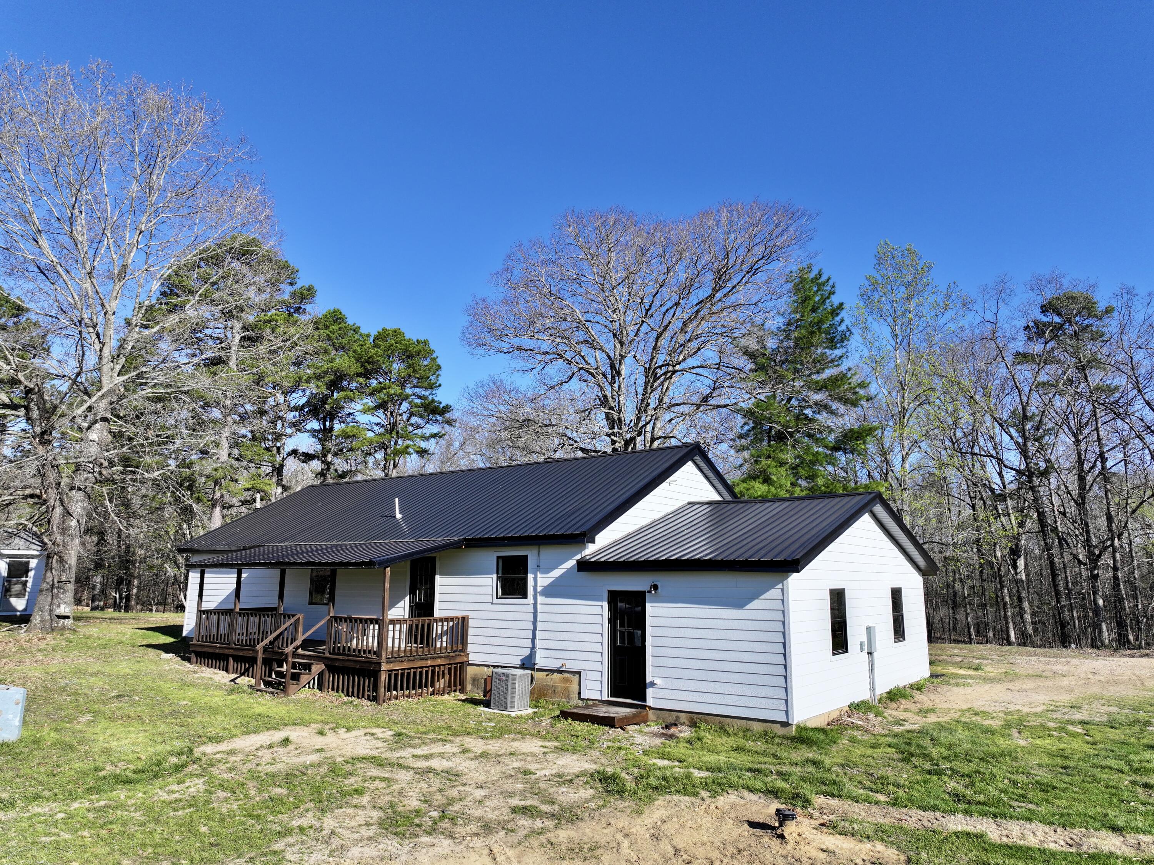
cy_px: 432
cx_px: 577
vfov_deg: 56.8
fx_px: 800
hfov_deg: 71.6
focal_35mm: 24
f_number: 2.8
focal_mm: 12.29
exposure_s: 1/2500
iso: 170
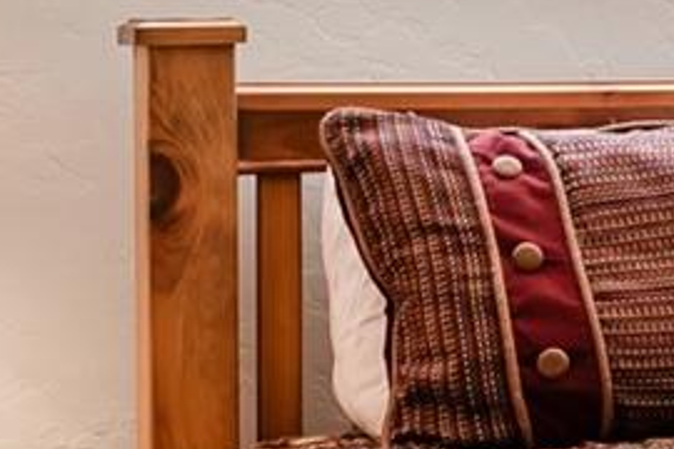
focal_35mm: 166
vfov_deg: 8.2
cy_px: 55
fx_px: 3108
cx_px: 1418
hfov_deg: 11.1
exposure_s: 1/3
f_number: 10
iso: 100
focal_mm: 28
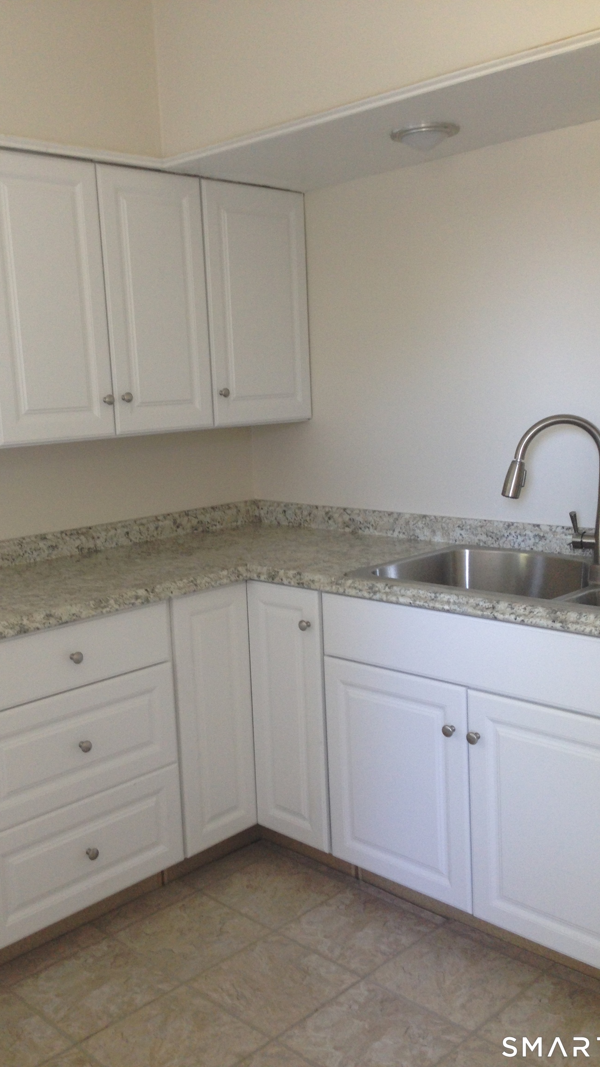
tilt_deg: -6.0
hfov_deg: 32.8
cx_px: 263
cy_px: 533
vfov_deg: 55.3
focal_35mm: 36
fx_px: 1018
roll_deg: +3.5
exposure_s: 1/20
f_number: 2.4
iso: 80
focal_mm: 4.12
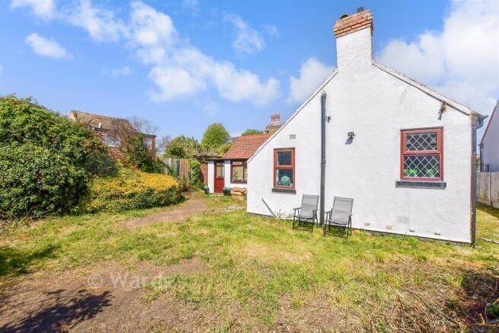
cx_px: 250
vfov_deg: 77.4
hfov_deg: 100.4
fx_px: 208
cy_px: 166
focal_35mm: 15
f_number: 9
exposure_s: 1/3200
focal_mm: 10
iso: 500
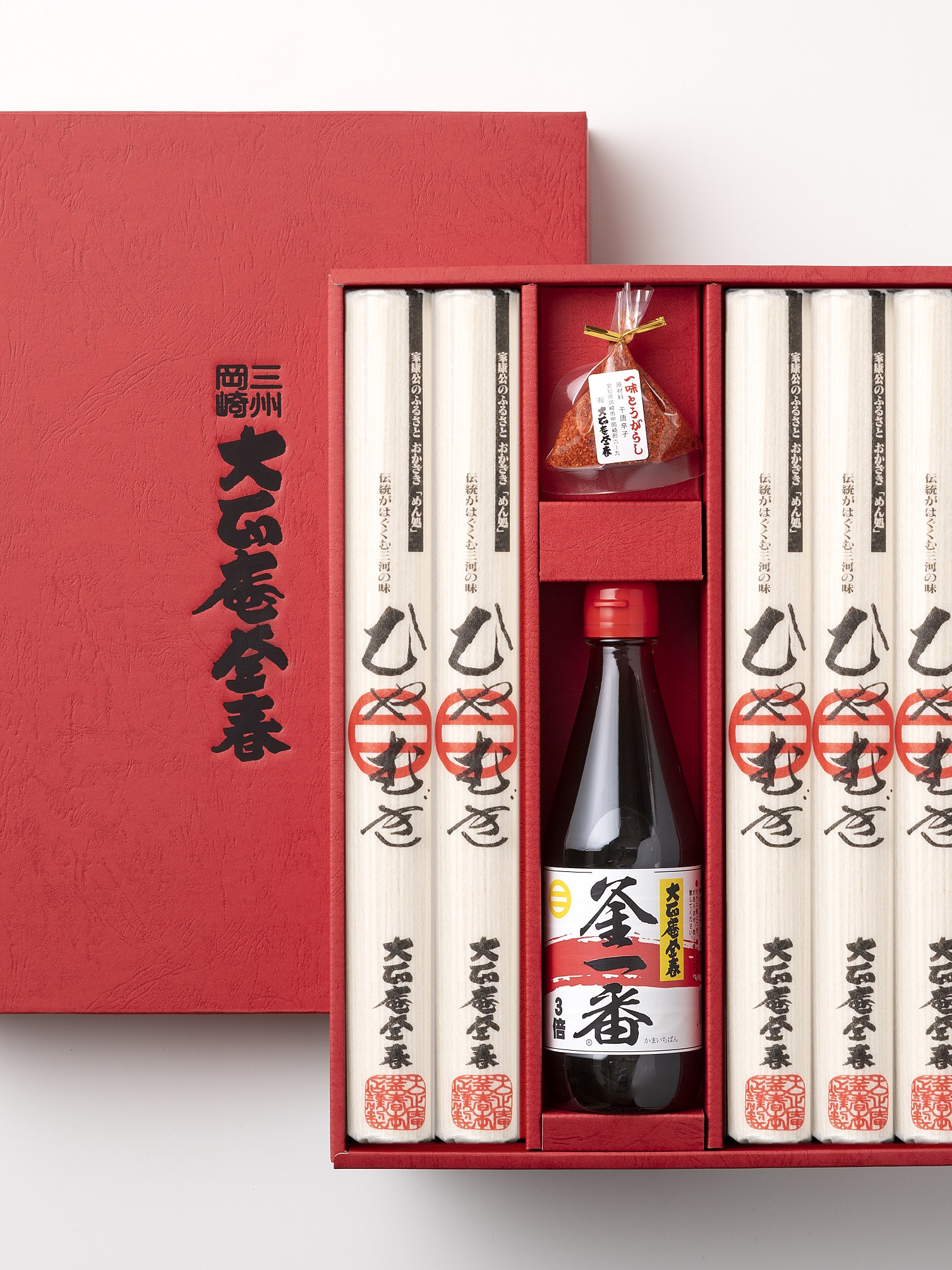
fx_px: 4878
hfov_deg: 11.1
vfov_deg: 14.8
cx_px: 524
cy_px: 635
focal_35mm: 133
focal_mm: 92
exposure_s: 1/125
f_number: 10
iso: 100
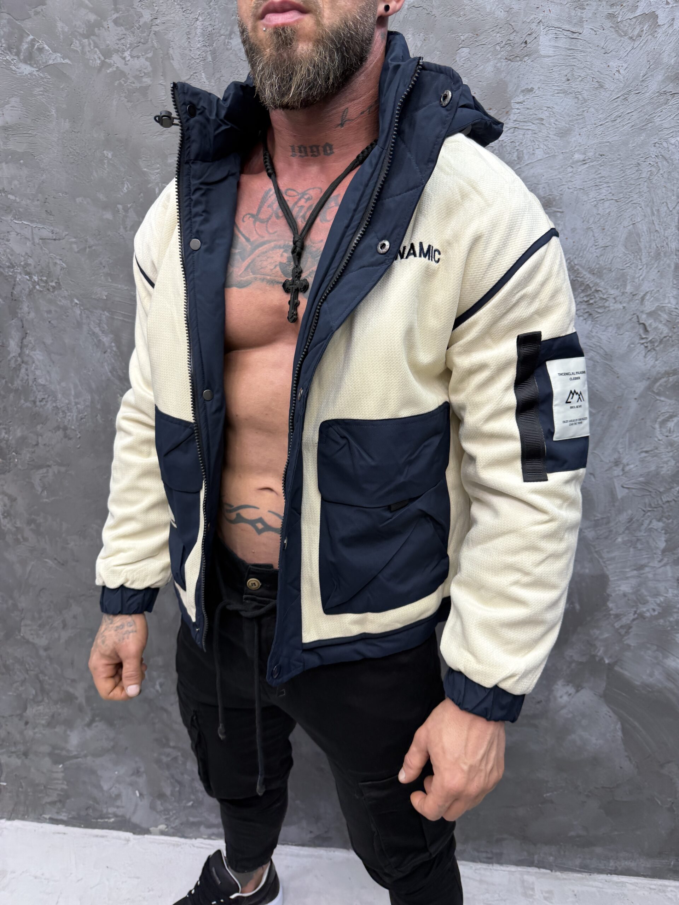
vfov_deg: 71.6
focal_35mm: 24
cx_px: 340
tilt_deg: -20.6
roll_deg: -2.6
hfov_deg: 56.8
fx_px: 628
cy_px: 452
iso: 64
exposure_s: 1/100
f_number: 1.78
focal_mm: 6.76
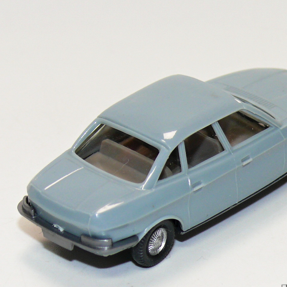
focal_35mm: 213
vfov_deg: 8.2
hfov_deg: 8.2
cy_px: 146
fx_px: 1998
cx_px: 185
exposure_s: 1/30
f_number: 4
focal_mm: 17.3
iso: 100
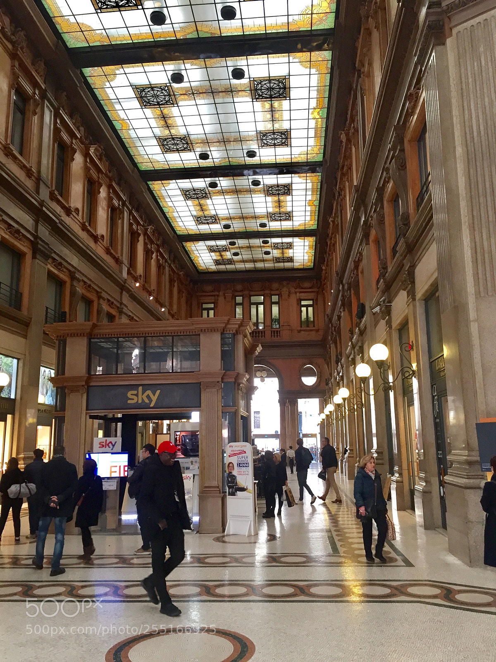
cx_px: 248
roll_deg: +0.5
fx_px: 554
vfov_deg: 61.7
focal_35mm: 29
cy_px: 331
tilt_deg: +11.1
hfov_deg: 48.2
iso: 50
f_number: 2.2
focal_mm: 4.15
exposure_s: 1/33
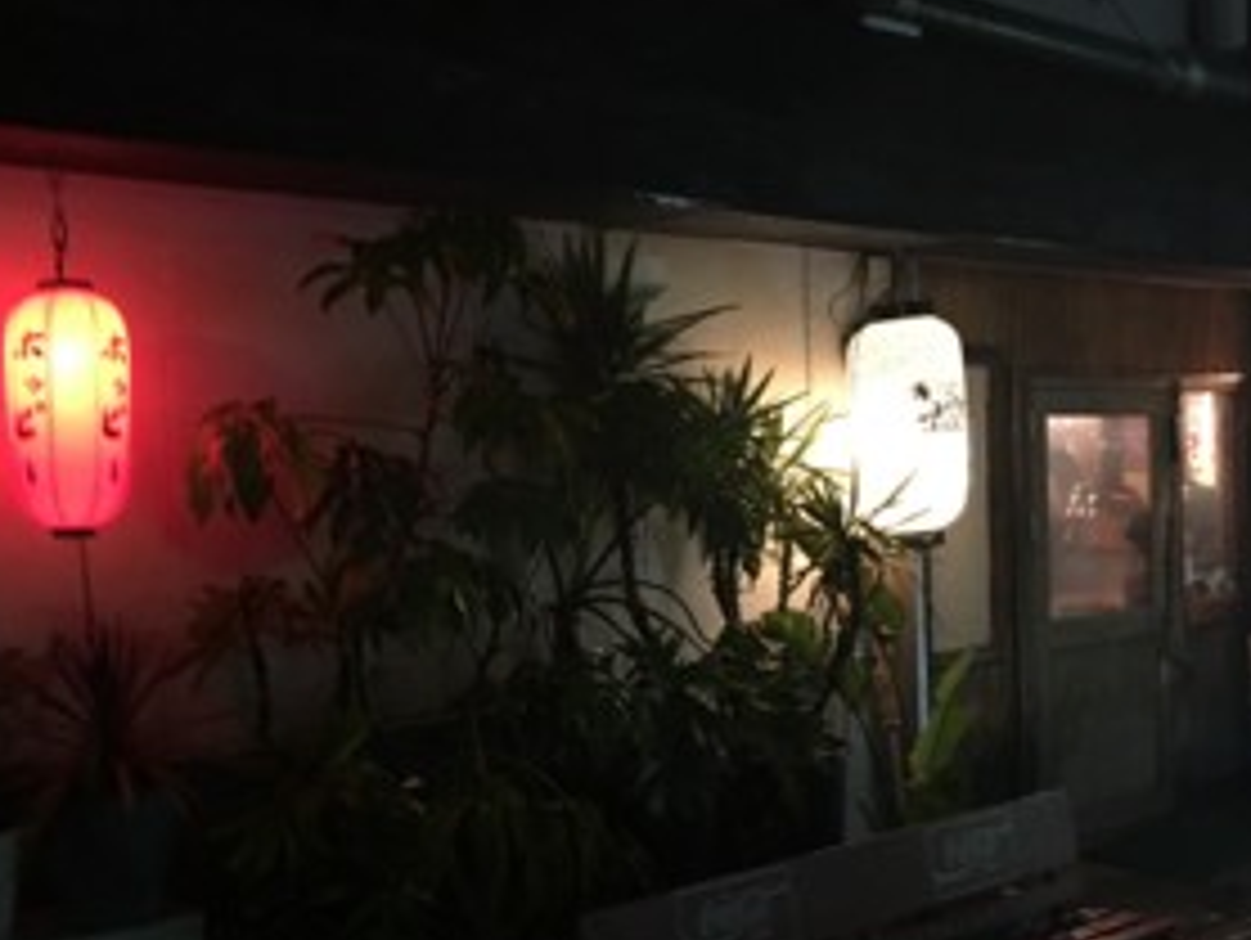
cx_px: 711
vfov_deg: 30.9
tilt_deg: -1.3
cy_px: 508
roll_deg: +3.3
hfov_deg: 40.3
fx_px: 1700
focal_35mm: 47
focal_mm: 4.15
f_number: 2.2
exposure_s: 1/4
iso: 100
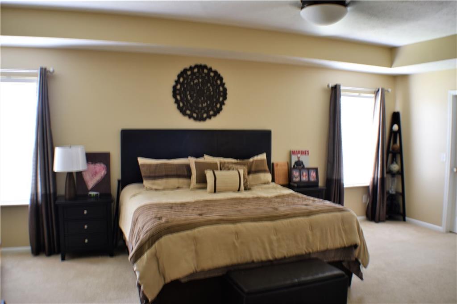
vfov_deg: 34.2
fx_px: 495
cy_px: 152
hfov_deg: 49.6
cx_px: 228
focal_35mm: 39
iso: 100
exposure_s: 1/6
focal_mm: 26
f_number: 4
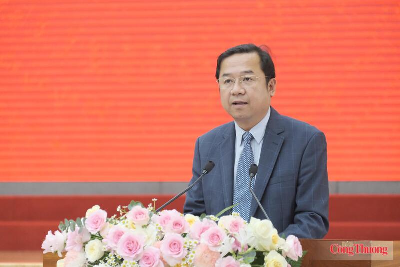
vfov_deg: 7.2
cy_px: 134
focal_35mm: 192
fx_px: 2133
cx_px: 200
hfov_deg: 10.7
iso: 6400
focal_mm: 128
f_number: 4.4
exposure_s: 1/280
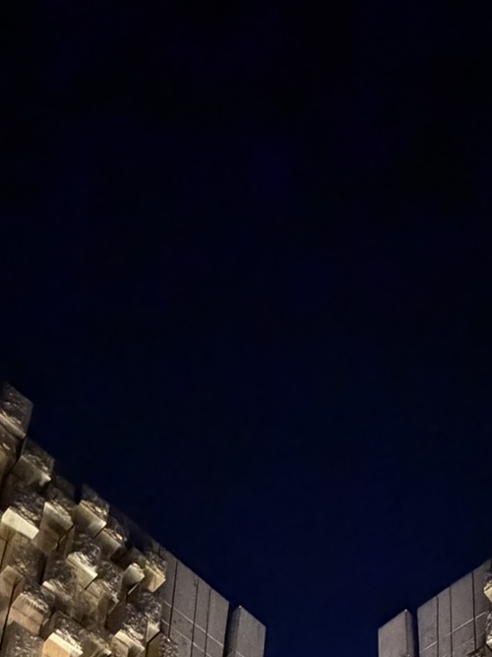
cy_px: 972
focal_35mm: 43
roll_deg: -2.1
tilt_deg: +25.4
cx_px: 313
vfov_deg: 28.9
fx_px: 815
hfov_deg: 33.4
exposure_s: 1/33
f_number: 2.2
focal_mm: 2.22
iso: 1000
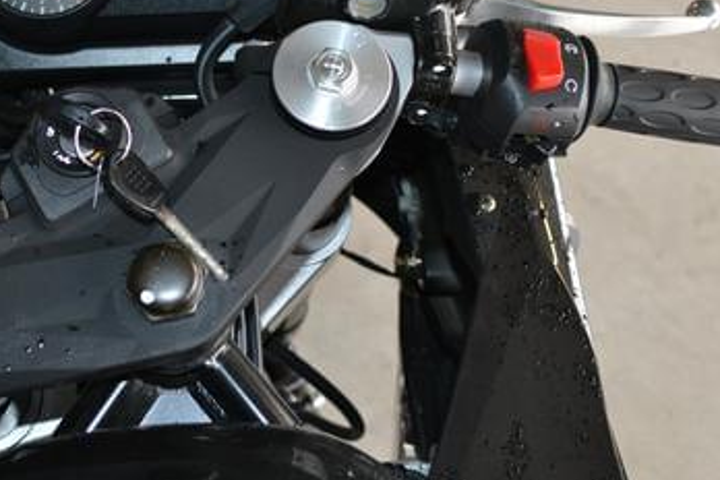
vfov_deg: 22.5
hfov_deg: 33.2
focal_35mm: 59
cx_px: 175
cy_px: 65
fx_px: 1180
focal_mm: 22
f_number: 3.8
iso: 720
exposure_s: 1/60
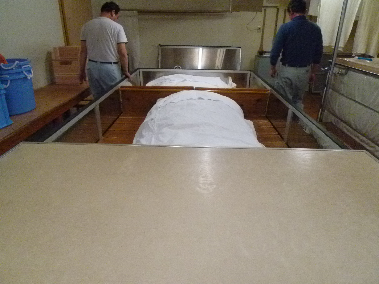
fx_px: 263
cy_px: 142
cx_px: 190
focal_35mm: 24
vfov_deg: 56.8
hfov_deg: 71.6
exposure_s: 1/60
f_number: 2.2
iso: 800
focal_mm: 4.3
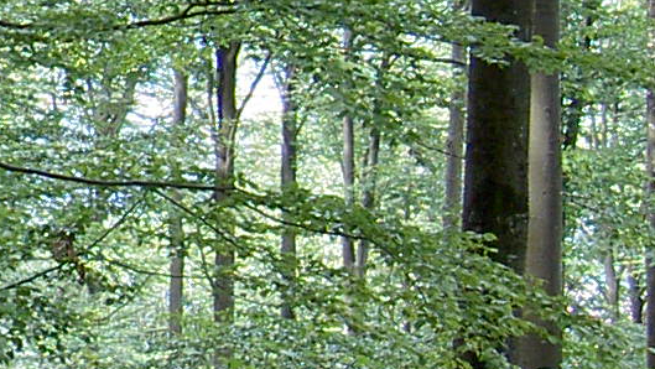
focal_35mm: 208
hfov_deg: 9.8
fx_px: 3614
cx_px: -508
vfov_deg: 5.8
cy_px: 123
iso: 100
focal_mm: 8
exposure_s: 1/70.4
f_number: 2.8
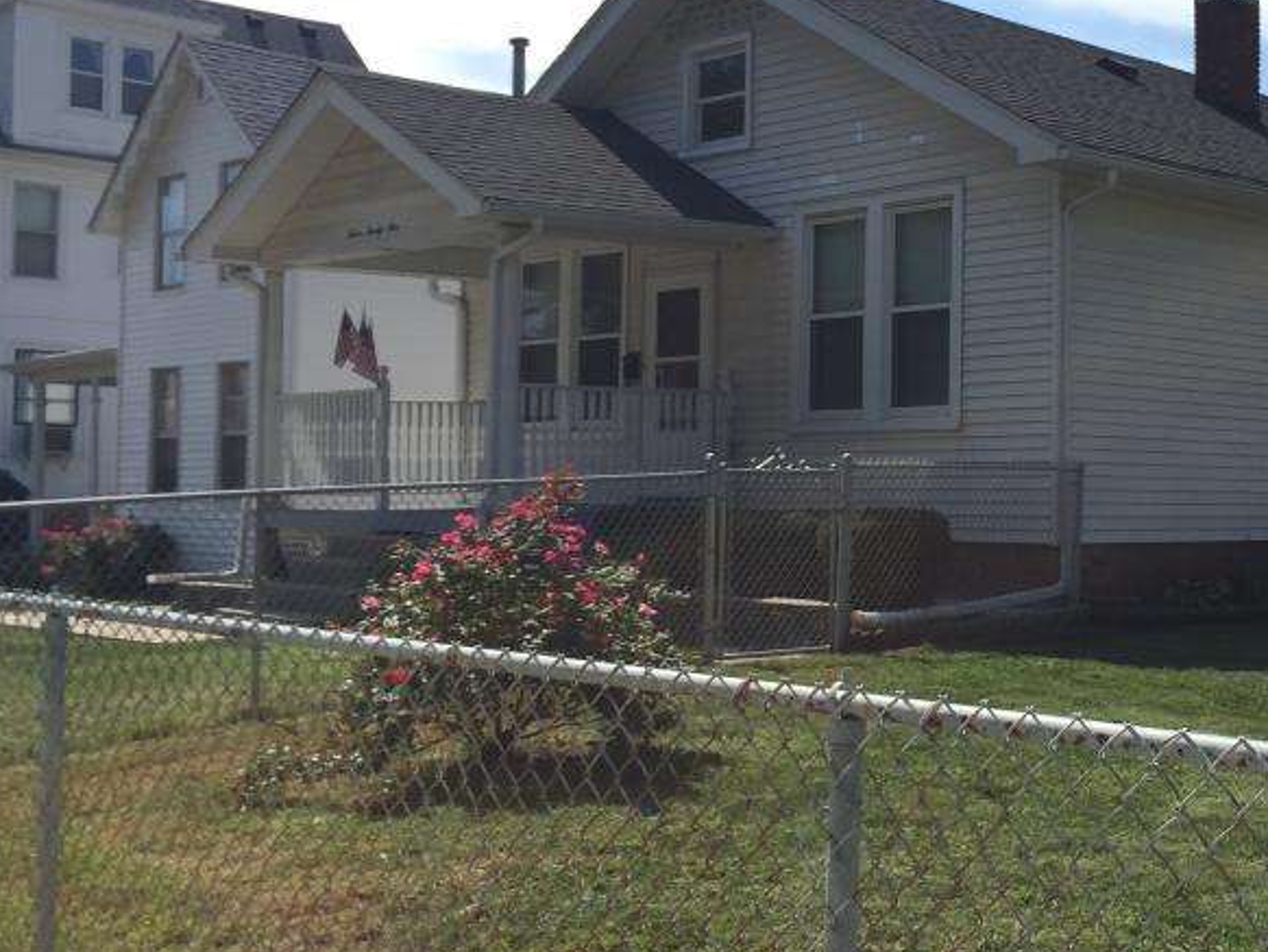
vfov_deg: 28.6
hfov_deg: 36.2
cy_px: 423
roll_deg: +0.3
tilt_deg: +1.9
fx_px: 1869
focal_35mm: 51
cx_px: 1024
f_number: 2.2
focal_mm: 4.15
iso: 32
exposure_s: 1/1980
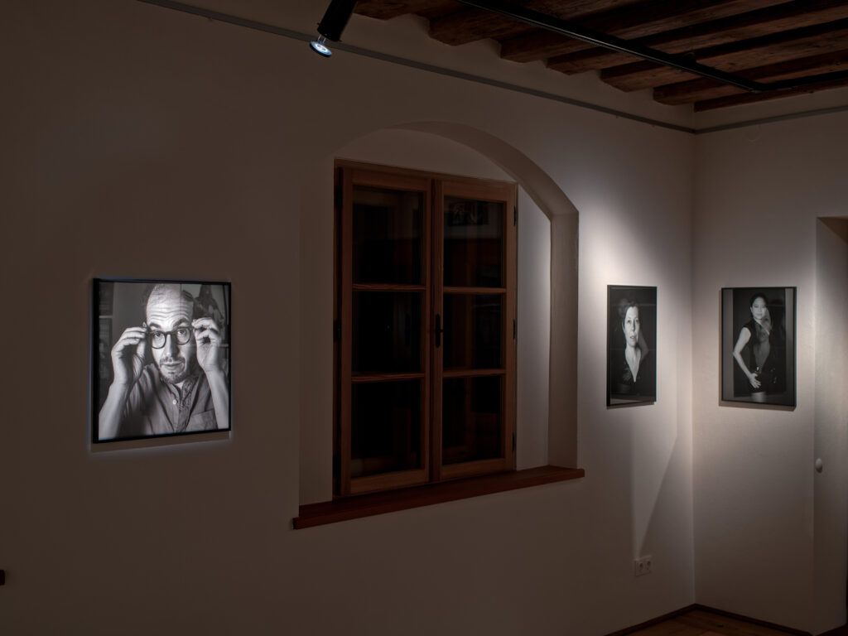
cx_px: 424
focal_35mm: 44
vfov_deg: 32.9
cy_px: 318
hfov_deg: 42.9
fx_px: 1078
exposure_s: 1/40
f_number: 7.1
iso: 800
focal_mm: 55
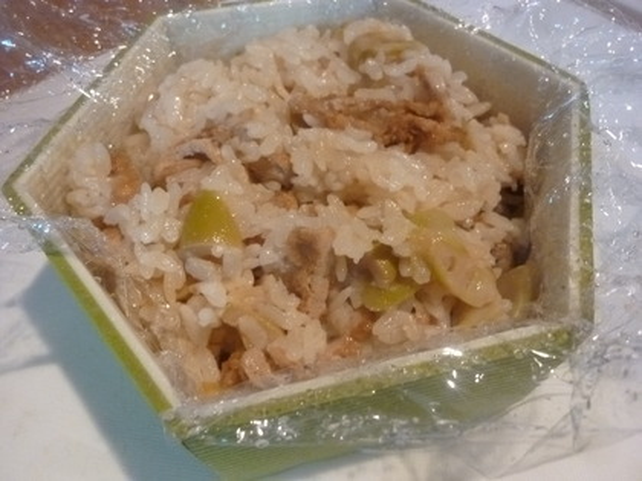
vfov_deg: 54.9
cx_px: 321
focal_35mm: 25
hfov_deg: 69.4
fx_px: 464
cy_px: 240
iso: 800
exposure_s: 1/30
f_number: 3.3
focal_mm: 4.5
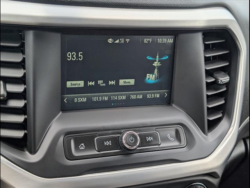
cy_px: 94
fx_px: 354
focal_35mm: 49
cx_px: 125
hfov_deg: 38.9
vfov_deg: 29.7
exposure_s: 1/238
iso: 23
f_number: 1.68
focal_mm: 6.9
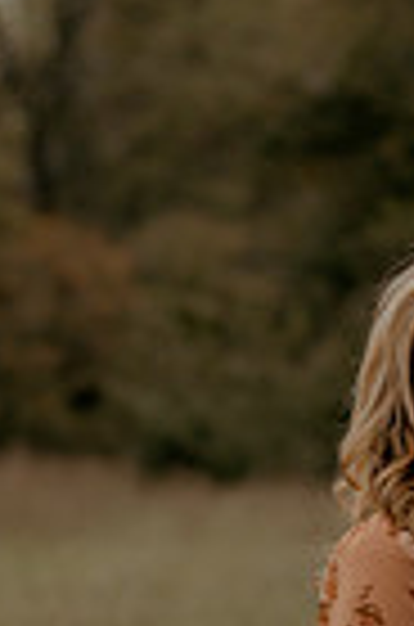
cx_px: 650
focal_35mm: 275
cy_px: 603
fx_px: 4767
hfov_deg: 4.9
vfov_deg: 7.5
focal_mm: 85
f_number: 2.8
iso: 125
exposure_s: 1/640
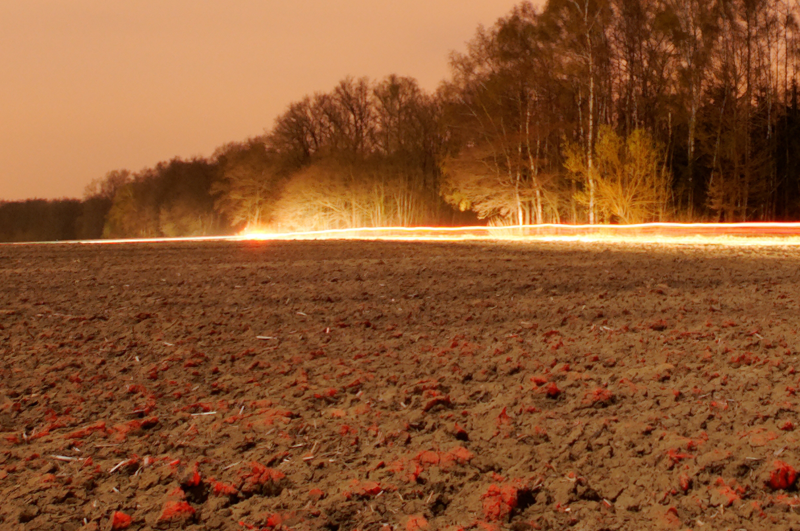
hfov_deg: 33.9
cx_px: 818
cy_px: -208
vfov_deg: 22.1
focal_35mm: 53
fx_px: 1176
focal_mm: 10
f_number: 4
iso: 200
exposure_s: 300
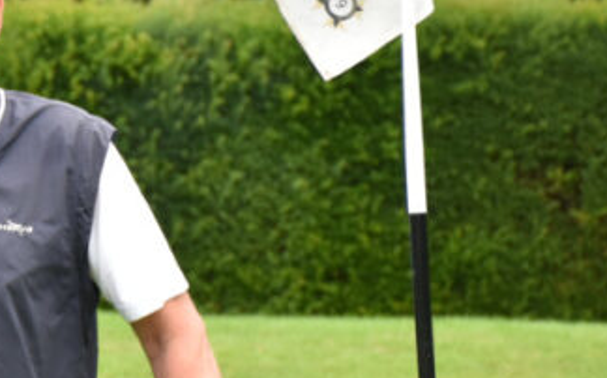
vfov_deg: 4.1
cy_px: 263
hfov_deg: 6.5
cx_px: -326
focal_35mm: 319
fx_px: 5273
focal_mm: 66
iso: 400
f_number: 6.3
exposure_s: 1/160
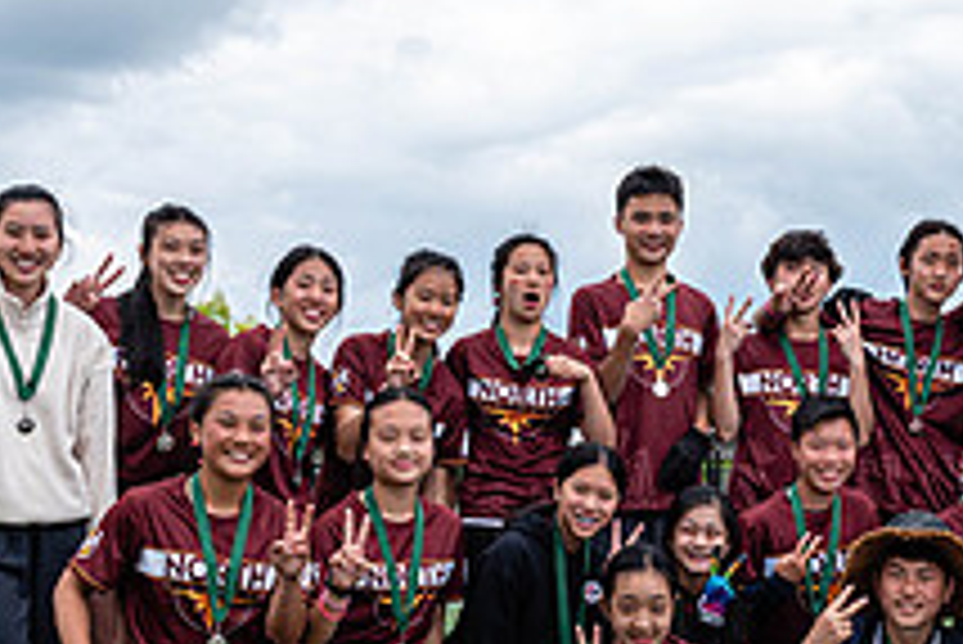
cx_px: 765
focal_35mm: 92
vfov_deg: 14.8
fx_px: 2463
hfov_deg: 21.9
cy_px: 525
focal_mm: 34
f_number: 6.3
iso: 220
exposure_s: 1/320
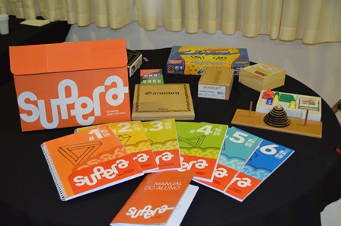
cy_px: 113
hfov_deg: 45.0
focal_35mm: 44
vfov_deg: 30.7
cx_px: 170
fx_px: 411
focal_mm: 29
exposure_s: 1/60
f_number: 4.5
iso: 2500
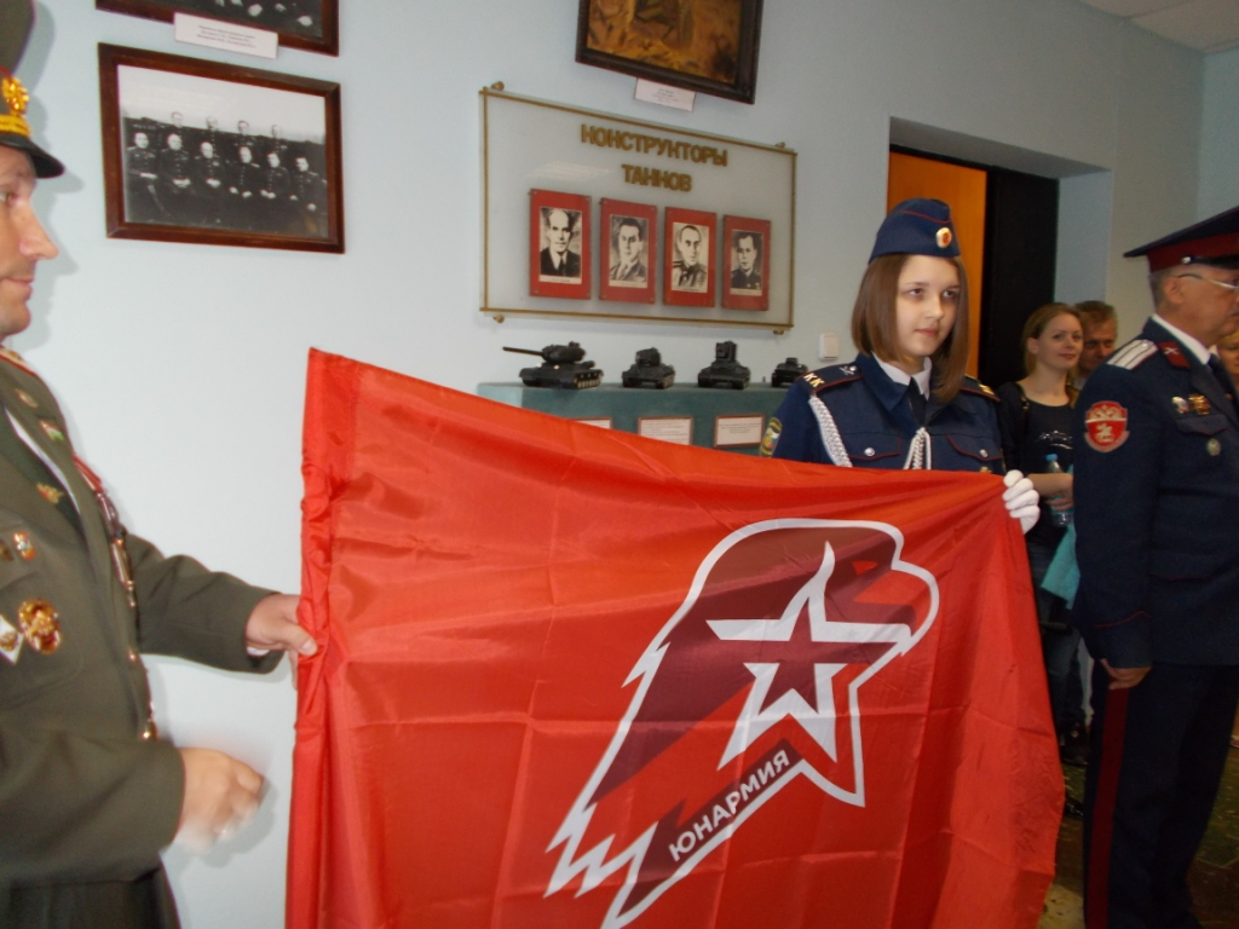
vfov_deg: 53.1
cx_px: 620
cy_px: 464
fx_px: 931
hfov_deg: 67.3
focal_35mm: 26
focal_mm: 4.6
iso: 200
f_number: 3.2
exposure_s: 1/25
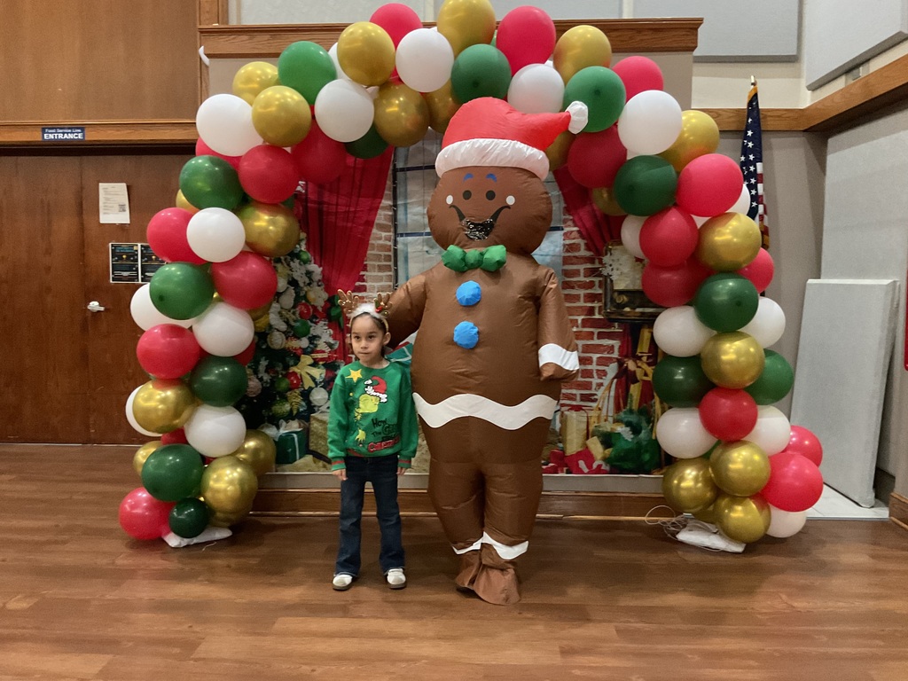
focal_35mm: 29
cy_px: 340
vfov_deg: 48.2
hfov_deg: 61.7
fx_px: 761
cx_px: 454
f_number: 1.8
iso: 500
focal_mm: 3
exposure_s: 1/24
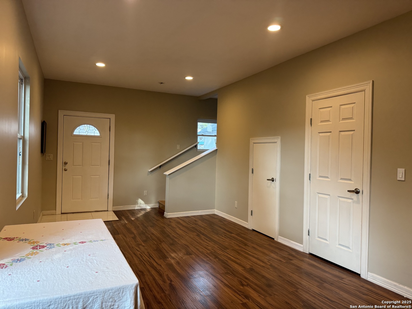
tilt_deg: -1.5
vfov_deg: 56.8
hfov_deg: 71.6
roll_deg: -1.7
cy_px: 154
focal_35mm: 24
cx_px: 206
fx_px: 286
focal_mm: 6.76
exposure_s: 1/120
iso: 160
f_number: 1.78
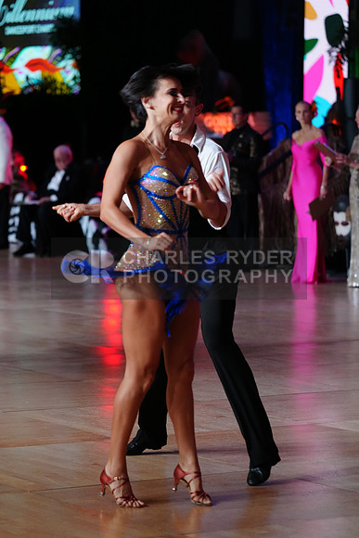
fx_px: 2257
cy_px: 269
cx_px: 180
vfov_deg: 13.6
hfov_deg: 9.1
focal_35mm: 151
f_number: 4
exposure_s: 1/400
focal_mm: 151
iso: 3200
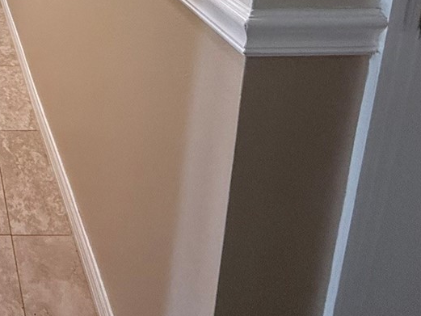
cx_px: -64
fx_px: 523
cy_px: -101
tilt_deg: -11.5
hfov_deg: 35.9
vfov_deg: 27.6
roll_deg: +0.5
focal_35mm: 43
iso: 250
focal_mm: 2.22
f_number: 2.2
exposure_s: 1/60
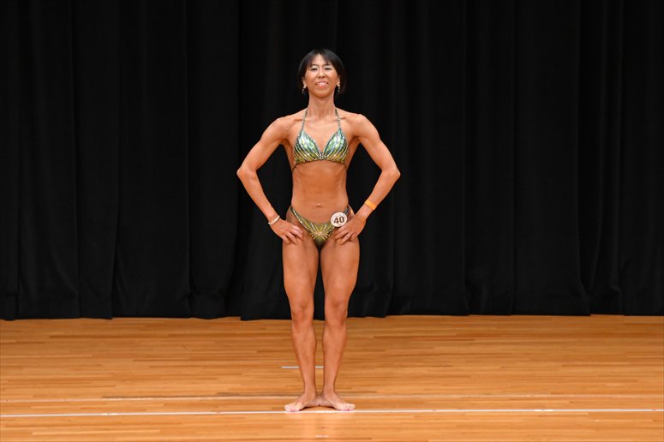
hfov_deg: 7.2
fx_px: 5254
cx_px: 332
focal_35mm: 285
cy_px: 221
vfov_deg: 4.8
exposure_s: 1/400
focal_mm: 190
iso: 3200
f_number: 5.6
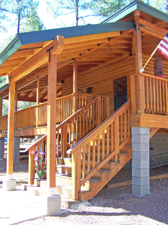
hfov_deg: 37.7
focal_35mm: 38
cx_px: 84
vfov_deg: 49.0
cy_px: 112
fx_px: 246
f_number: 2.8
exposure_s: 1/80
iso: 64
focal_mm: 6.3
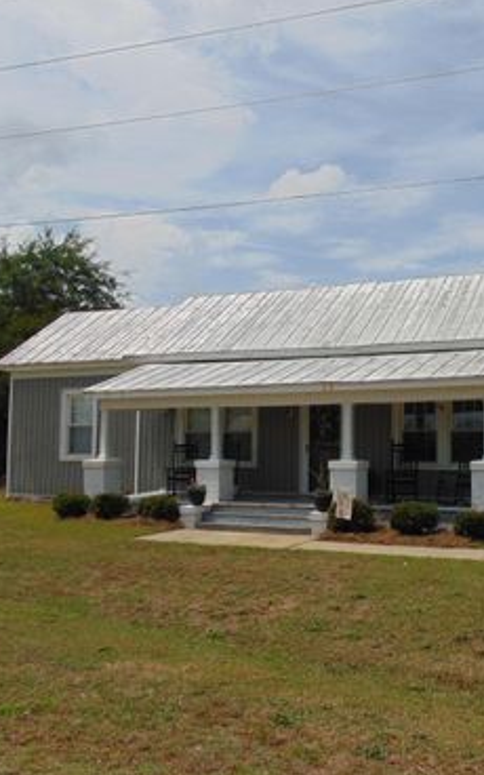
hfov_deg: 34.2
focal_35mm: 36
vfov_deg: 54.0
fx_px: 760
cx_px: 391
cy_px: 384
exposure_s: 1/500
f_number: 7.7
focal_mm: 4.5
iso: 80
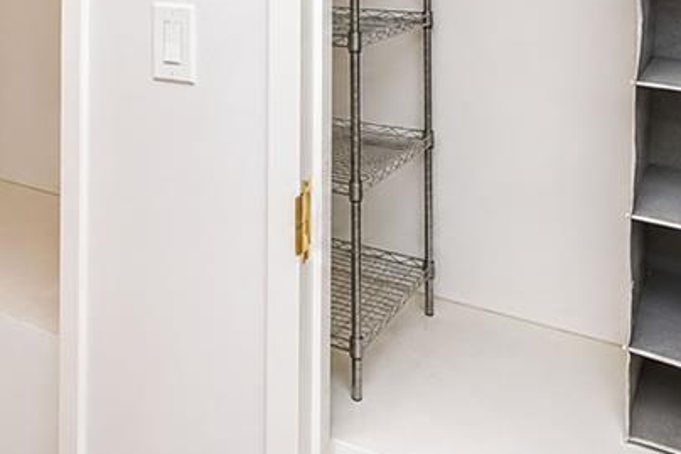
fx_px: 719
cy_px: -39
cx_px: 187
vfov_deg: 31.3
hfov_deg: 49.1
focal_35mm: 38
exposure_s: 1/125
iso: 1600
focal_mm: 10
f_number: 10
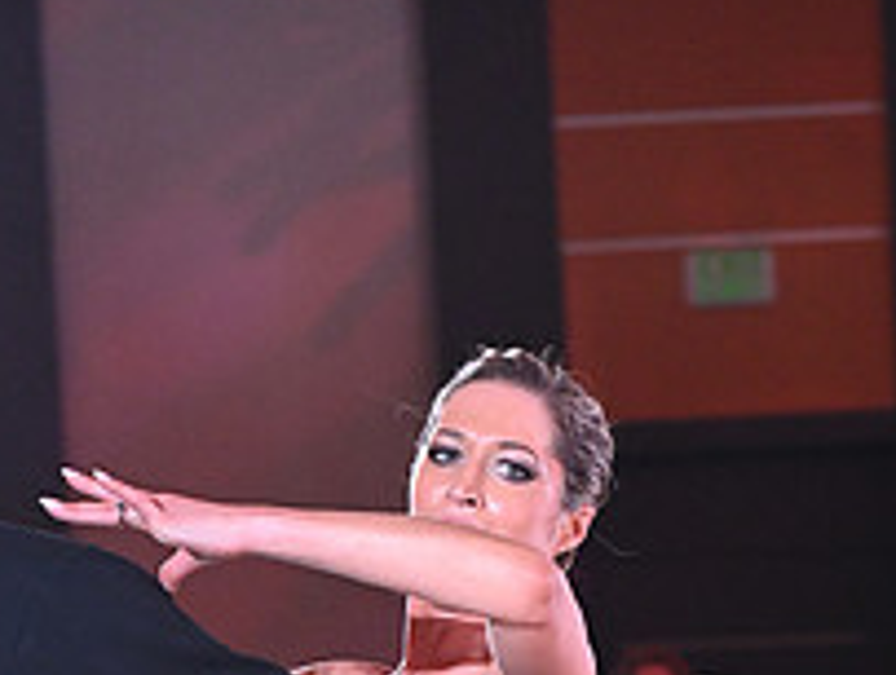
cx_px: 236
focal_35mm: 233
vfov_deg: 6.3
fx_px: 6042
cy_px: 1147
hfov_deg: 8.5
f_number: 4.5
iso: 5000
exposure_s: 1/400
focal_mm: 85
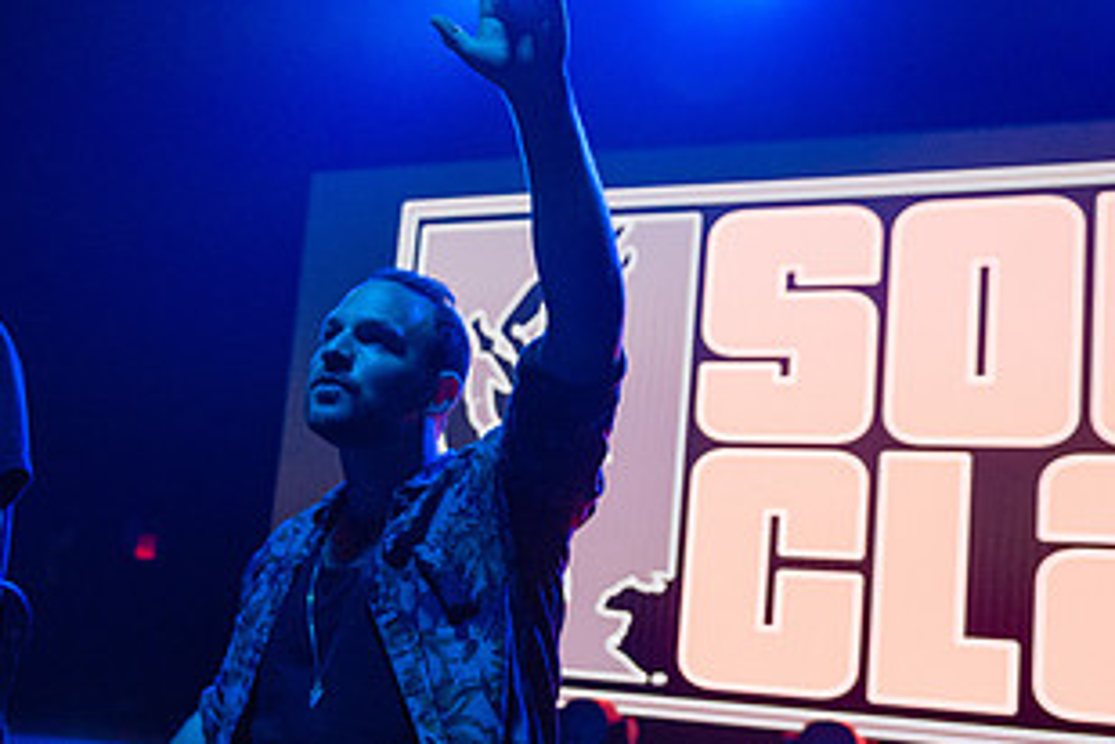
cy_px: 486
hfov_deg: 43.5
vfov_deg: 29.7
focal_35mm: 45
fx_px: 1394
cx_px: 491
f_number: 2.8
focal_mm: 24
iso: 4000
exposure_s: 1/320
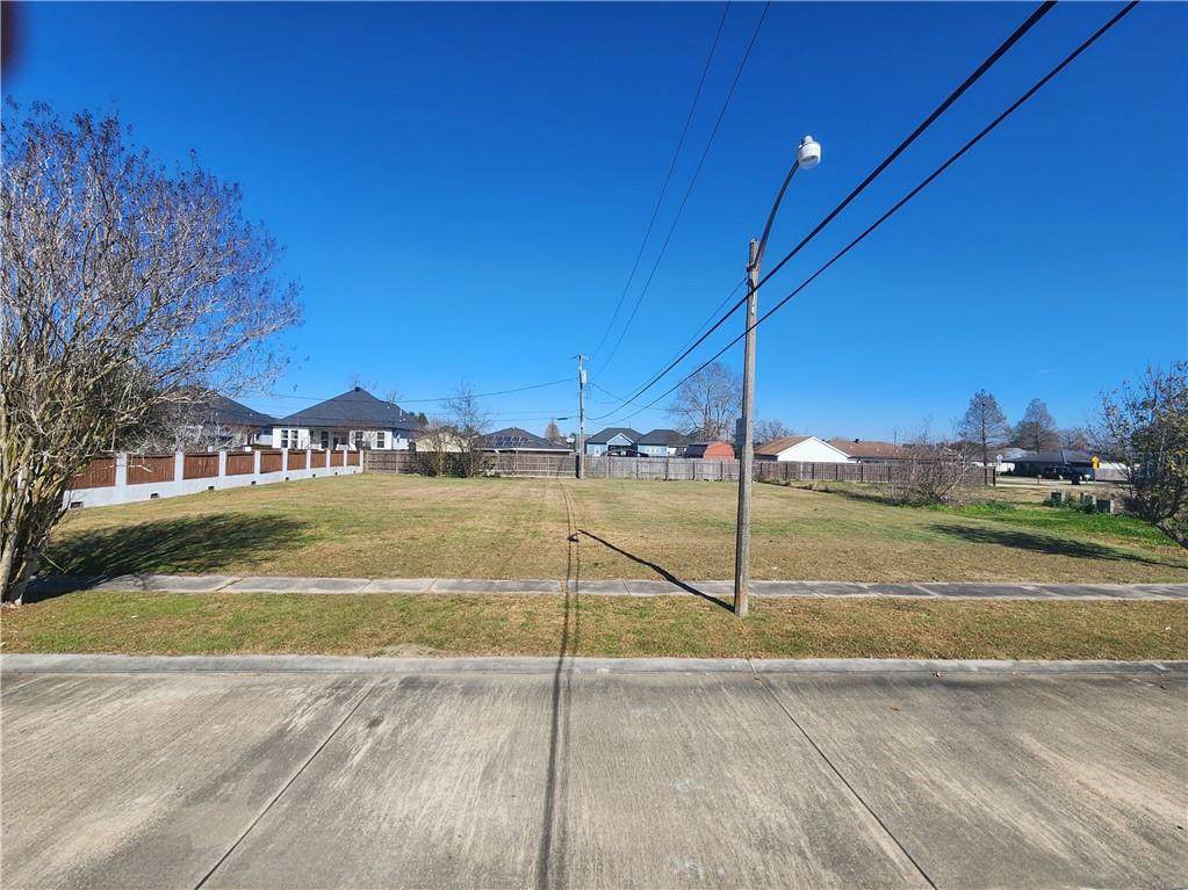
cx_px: 594
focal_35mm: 13
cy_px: 445
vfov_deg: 89.9
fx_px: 446
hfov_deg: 106.2
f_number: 2.2
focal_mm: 2.2
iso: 50
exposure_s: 1/2500
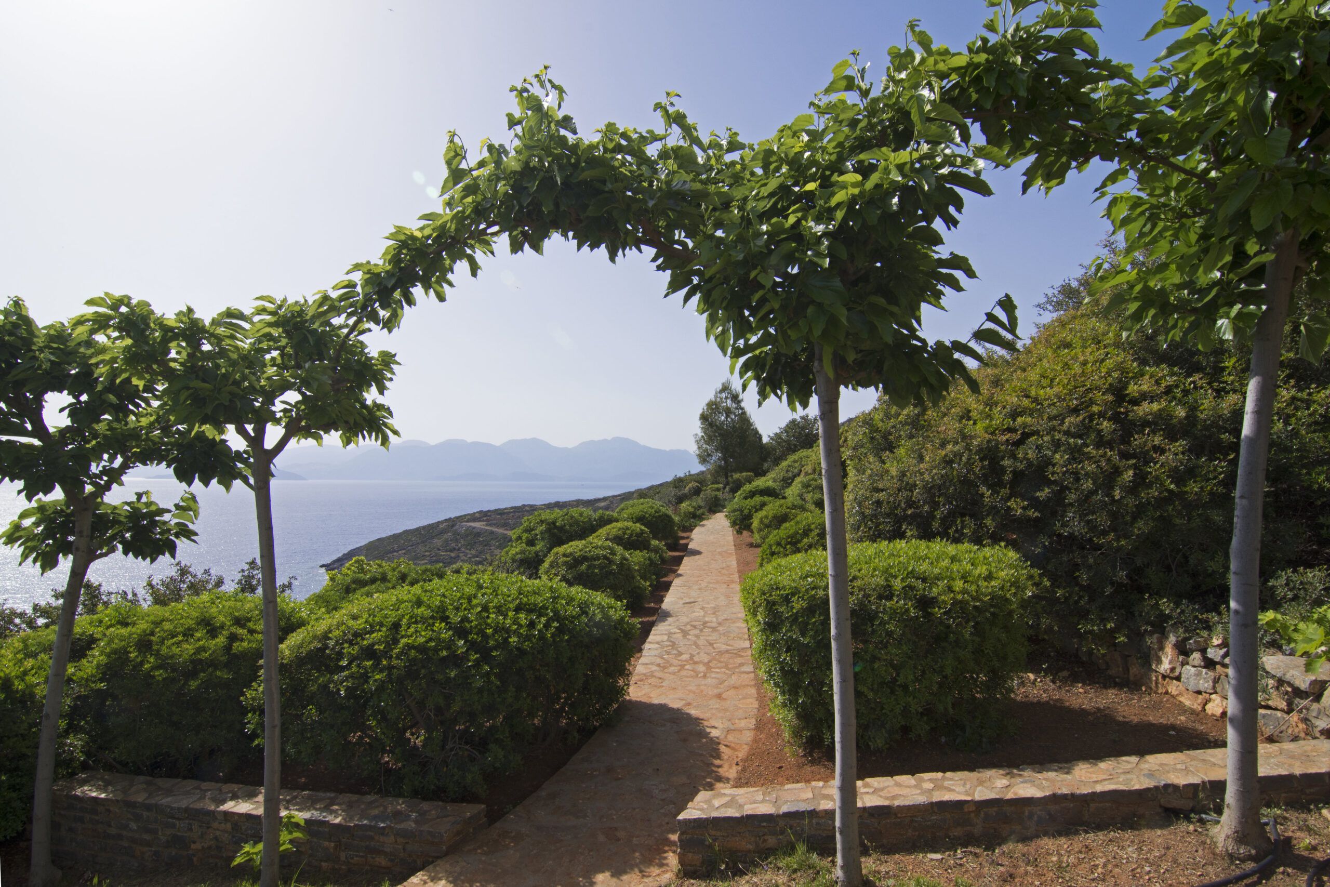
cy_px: 444
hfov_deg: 95.0
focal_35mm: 16
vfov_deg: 72.1
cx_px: 665
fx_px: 610
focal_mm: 11
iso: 200
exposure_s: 1/160
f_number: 11
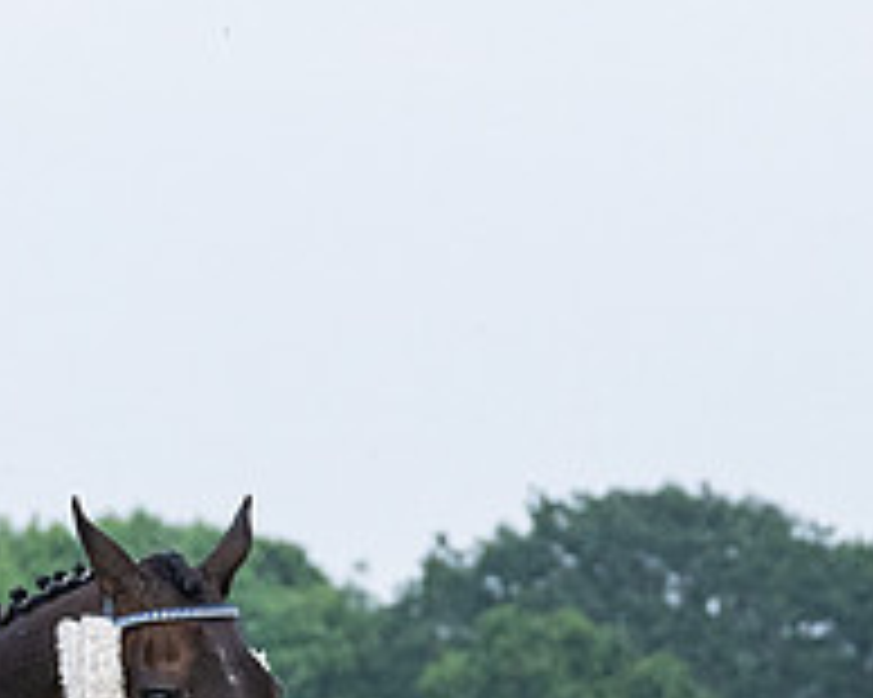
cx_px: -30
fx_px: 11259
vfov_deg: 3.5
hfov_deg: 4.4
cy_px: 880
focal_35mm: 436
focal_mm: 70
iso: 800
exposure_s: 1/1600
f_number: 4
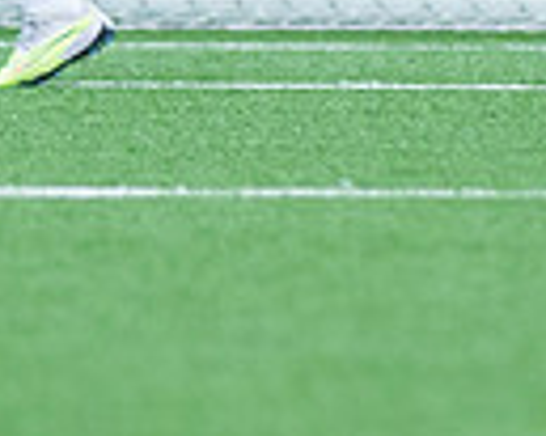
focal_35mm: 2711
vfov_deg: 0.6
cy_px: -464
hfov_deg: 0.7
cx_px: 429
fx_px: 43775
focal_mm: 300
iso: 400
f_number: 2.8
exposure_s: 1/1250
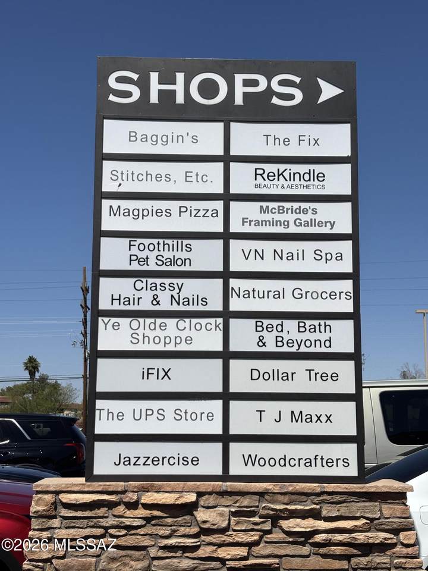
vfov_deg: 36.8
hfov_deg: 28.0
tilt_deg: +8.9
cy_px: 286
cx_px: 214
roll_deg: -0.6
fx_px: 857
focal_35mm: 52
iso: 40
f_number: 1.6
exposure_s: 1/6711
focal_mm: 5.96
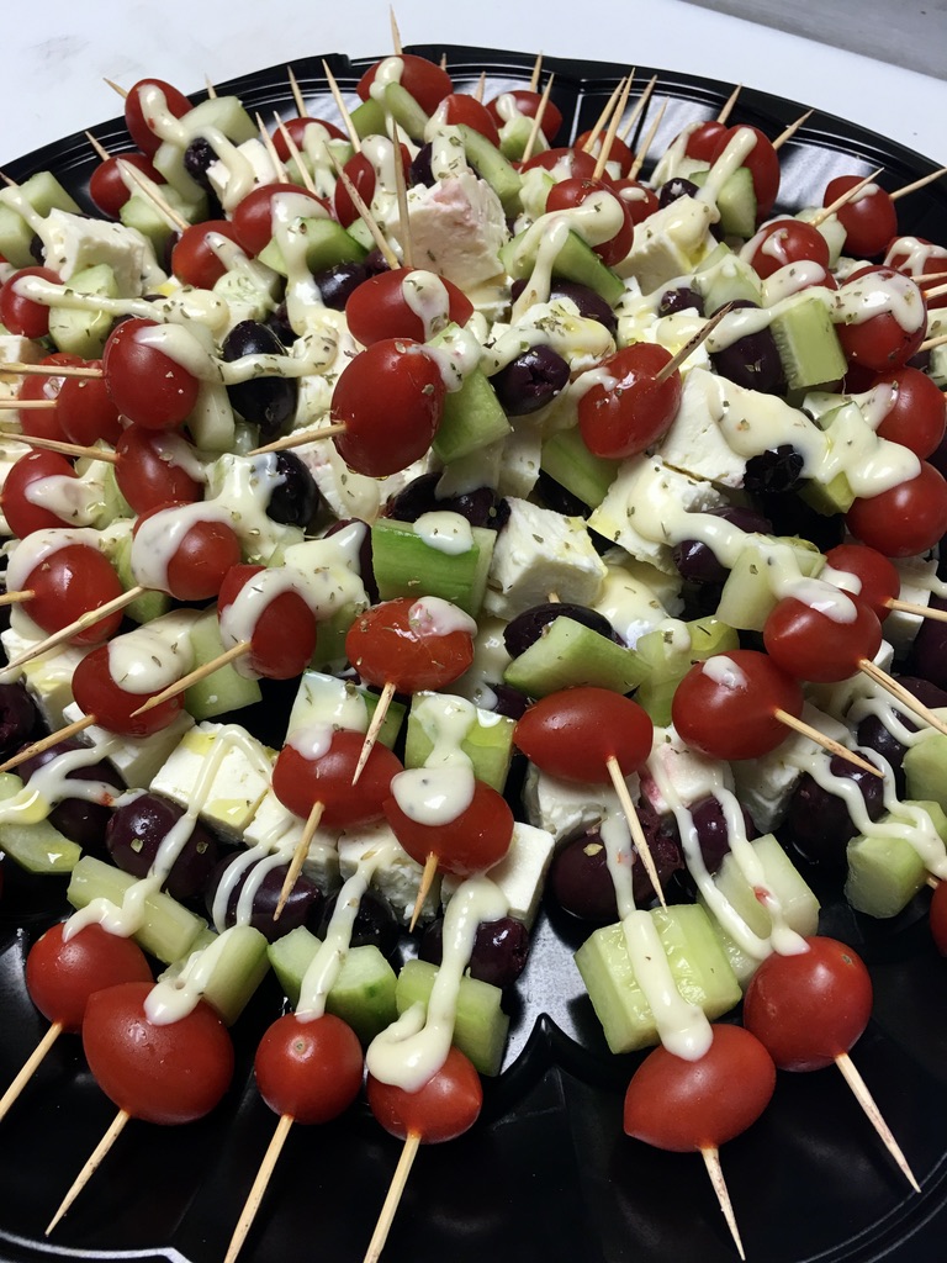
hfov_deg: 48.2
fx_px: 1058
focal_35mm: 29
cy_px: 632
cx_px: 474
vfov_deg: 61.7
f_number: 2.2
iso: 32
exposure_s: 1/30
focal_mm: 4.15
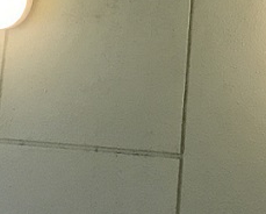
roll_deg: -1.7
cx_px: 325
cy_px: -223
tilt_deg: +14.0
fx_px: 954
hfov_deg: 15.3
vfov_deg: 11.4
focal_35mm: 121
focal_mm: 3.99
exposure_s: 1/15
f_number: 1.8
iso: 50
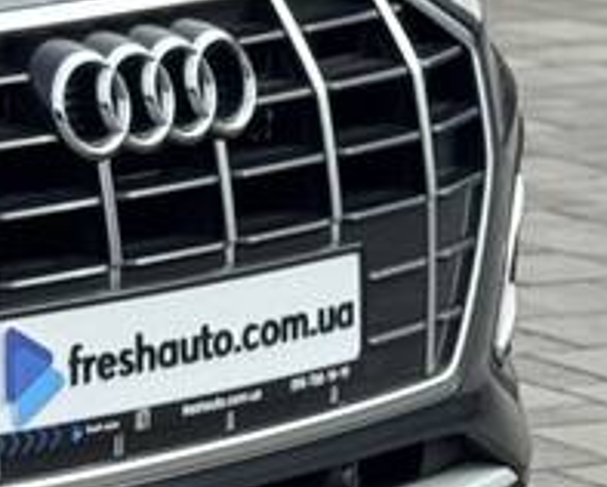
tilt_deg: -8.6
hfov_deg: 6.4
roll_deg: +1.5
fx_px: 5125
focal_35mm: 285
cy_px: -74
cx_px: -989
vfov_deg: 5.4
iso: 64
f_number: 1.78
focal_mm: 6.76
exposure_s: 1/2252
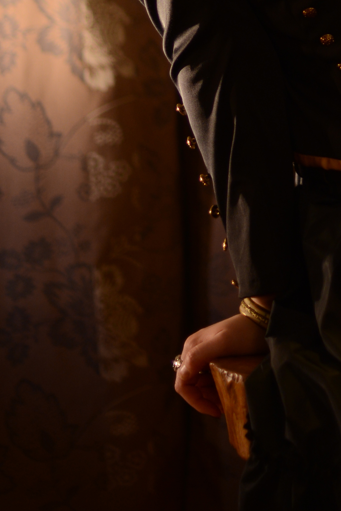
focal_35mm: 150
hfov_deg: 9.1
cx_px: 387
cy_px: -126
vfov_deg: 13.3
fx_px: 2131
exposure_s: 1/100
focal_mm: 50
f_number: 1.6
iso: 500
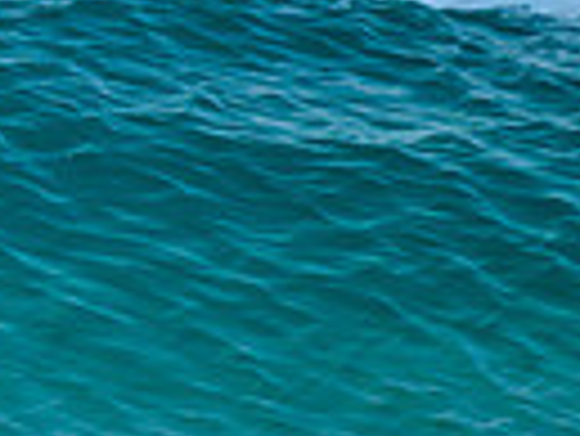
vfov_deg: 0.4
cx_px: -701
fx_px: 65608
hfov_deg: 0.5
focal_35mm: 3912
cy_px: 283
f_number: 6.3
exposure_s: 1/2000
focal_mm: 800
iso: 500
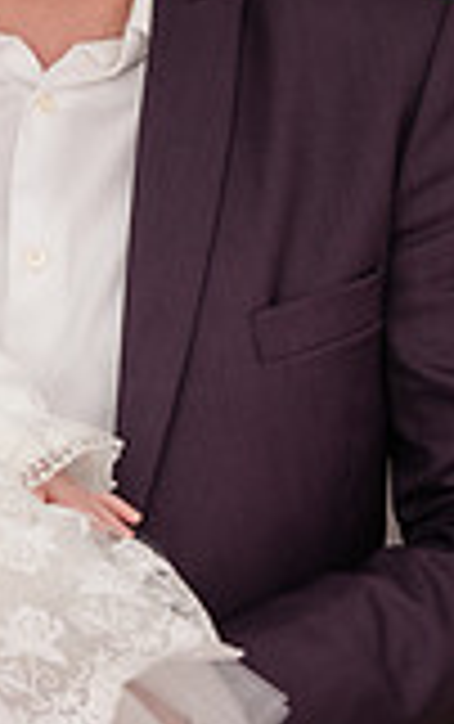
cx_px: -56
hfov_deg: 6.6
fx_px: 3890
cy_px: 228
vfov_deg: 10.6
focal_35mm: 197
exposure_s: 1/125
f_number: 3.2
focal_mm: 45
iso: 400
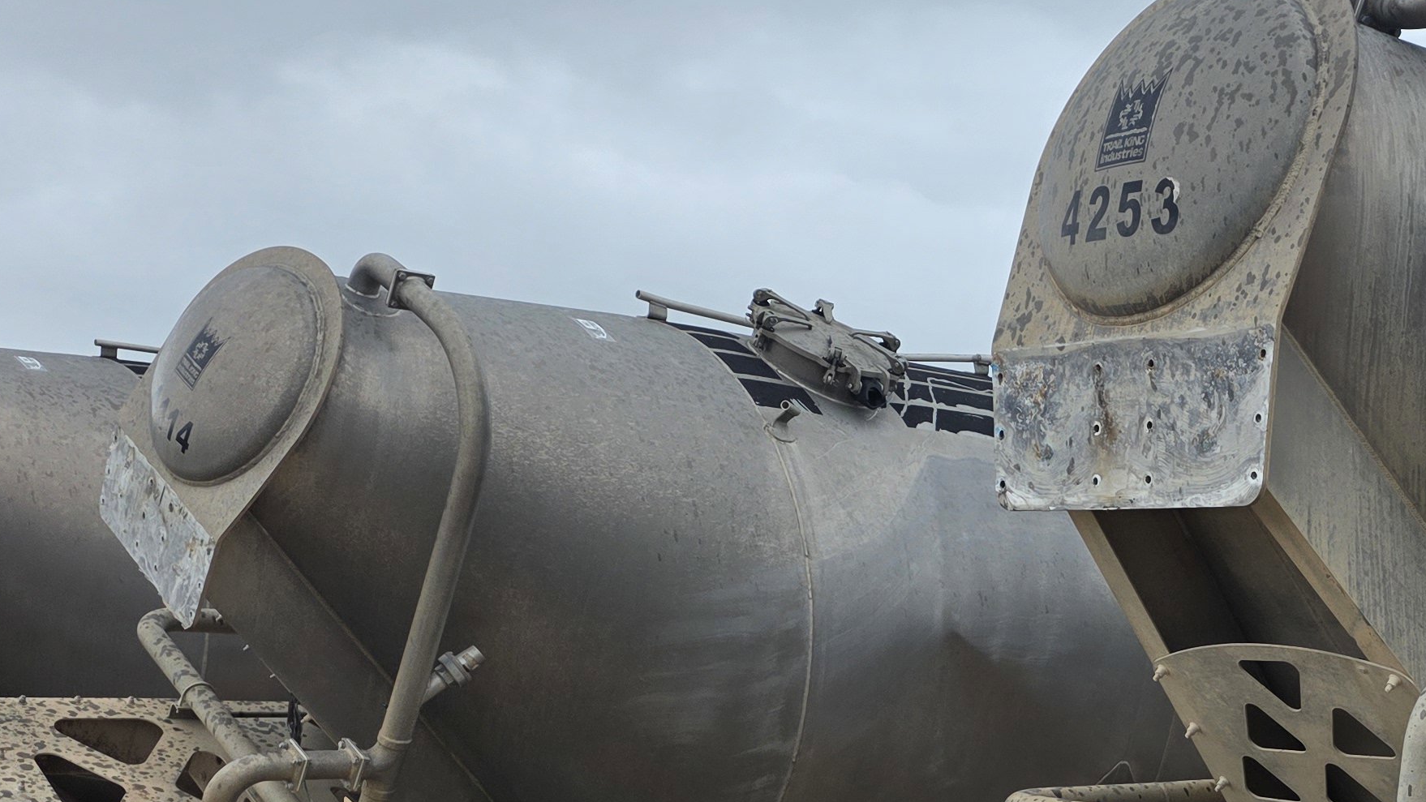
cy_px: 833
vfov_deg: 20.3
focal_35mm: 57
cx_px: 1260
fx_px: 2155
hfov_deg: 34.7
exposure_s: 1/180
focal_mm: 6.25
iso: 32
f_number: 1.7
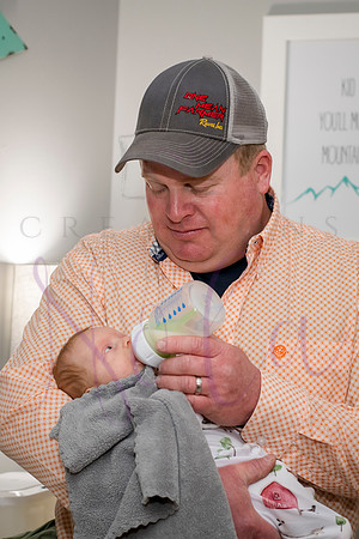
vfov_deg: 27.0
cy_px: 270
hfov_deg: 18.2
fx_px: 1122
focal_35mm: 75
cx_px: 156
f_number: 4
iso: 400
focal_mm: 50
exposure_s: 1/200
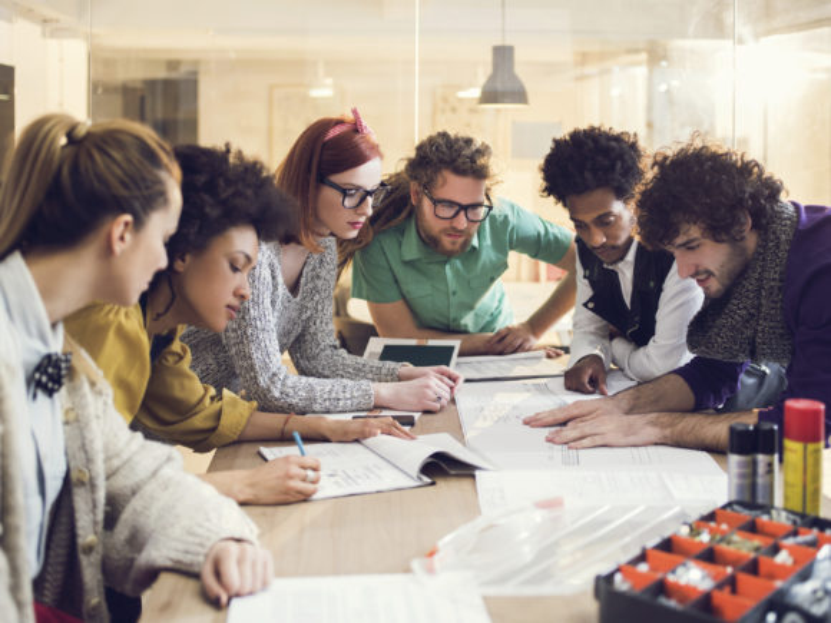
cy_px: 312
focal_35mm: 43
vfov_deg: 33.6
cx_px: 416
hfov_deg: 43.9
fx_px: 1032
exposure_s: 1/80
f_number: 2.8
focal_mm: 55
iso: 400
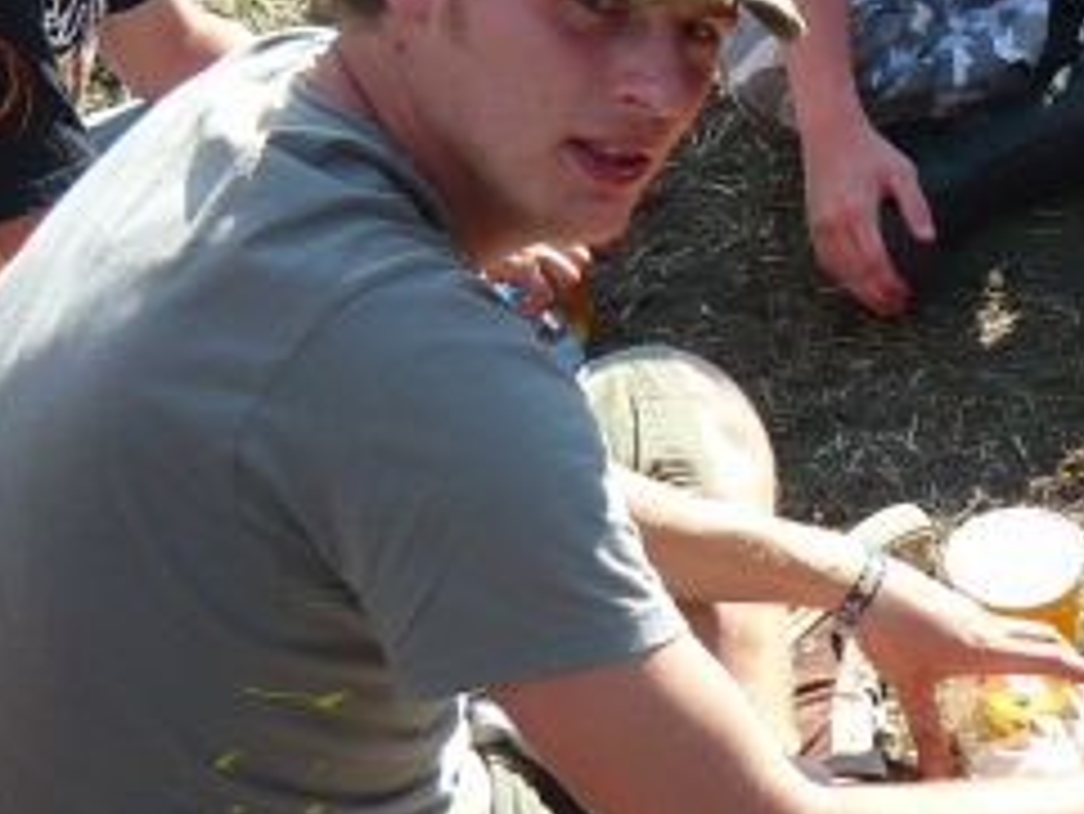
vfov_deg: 15.9
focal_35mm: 93
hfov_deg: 19.9
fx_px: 2914
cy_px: 306
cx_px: 1277
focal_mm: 4.6
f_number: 2.8
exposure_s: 1/400
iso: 100
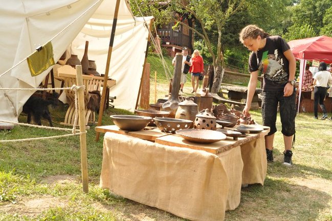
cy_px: 110
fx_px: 345
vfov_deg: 35.4
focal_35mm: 38
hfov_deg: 51.3
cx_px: 166
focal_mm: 25
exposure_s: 1/200
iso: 400
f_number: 11
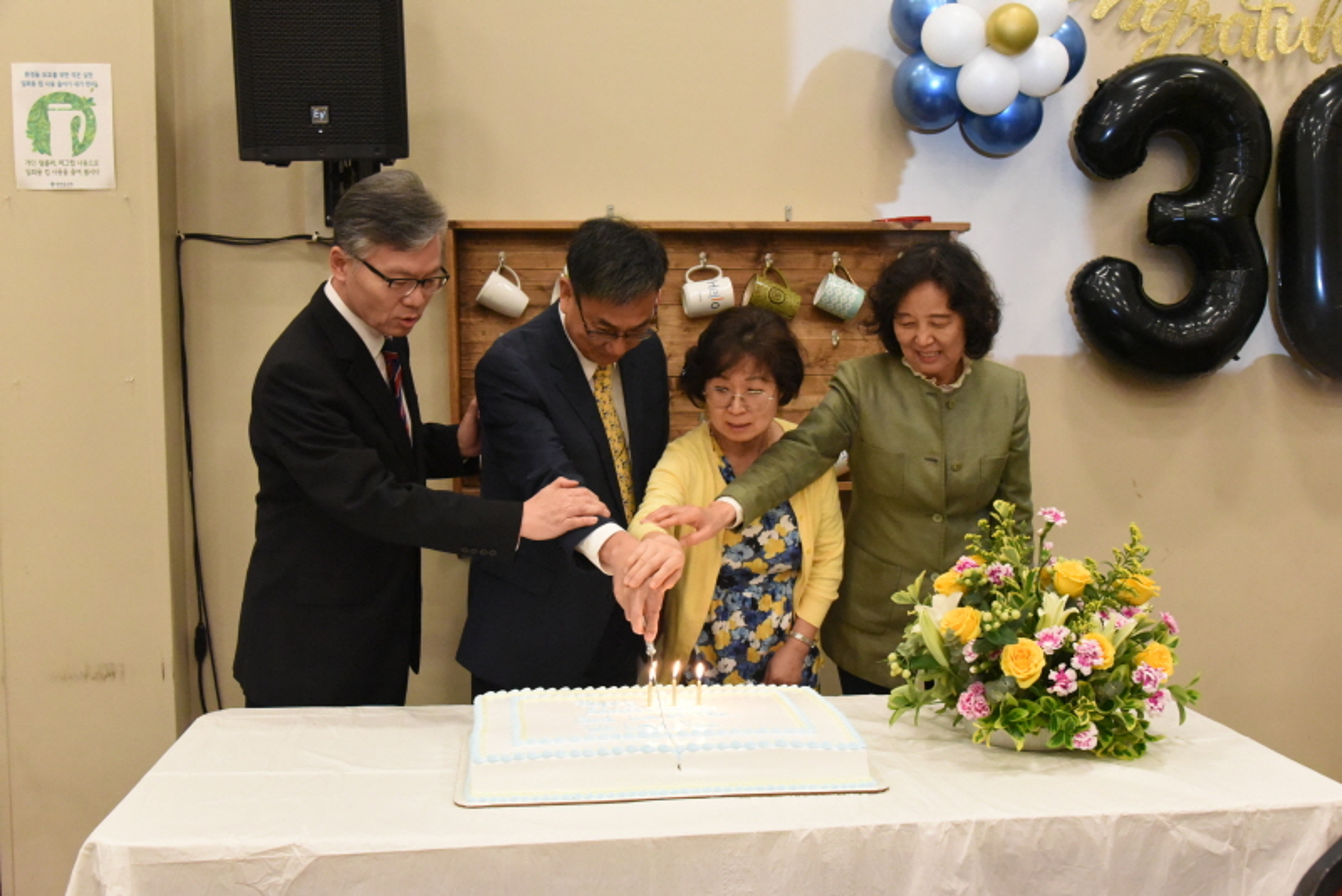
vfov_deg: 37.9
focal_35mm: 35
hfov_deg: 54.4
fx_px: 1305
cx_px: 671
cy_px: 448
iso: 12800
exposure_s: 1/160
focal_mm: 35
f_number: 6.3
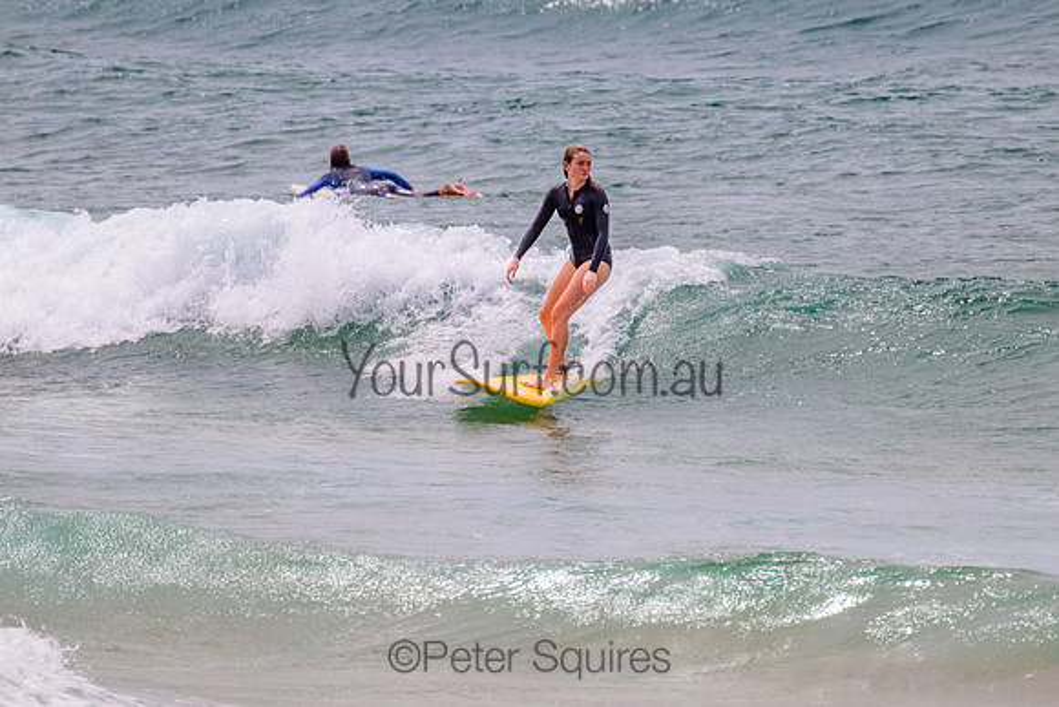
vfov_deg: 1.5
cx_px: 612
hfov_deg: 2.2
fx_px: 27264
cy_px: 325
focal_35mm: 927
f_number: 11
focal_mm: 800
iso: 720
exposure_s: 1/2000
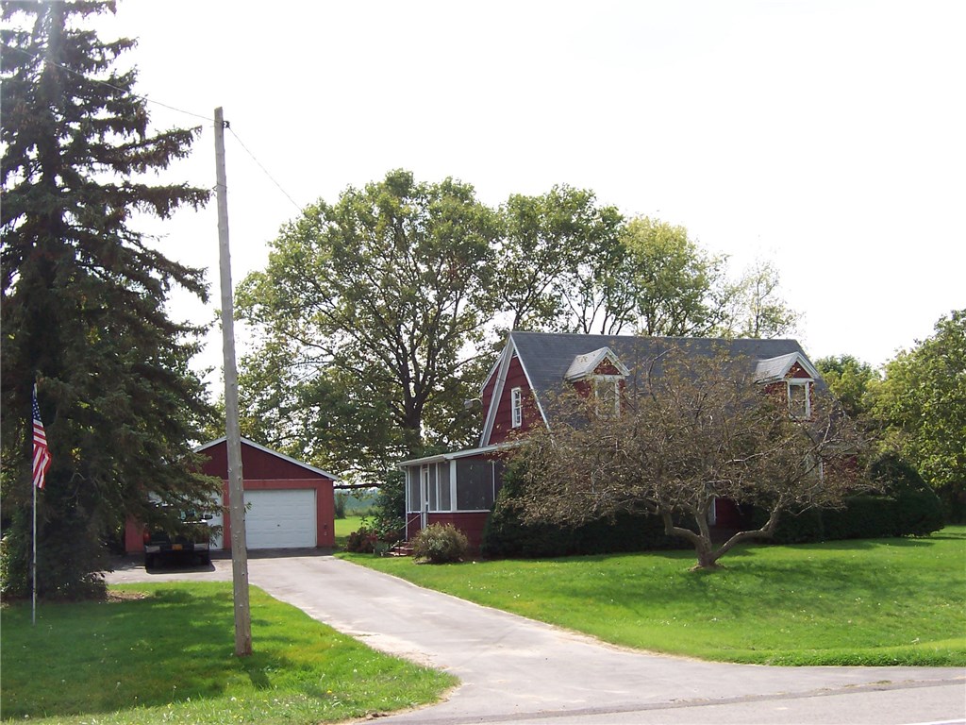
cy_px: 362
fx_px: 1451
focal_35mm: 52
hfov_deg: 36.8
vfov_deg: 28.0
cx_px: 483
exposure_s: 1/500
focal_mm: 8
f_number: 4.8
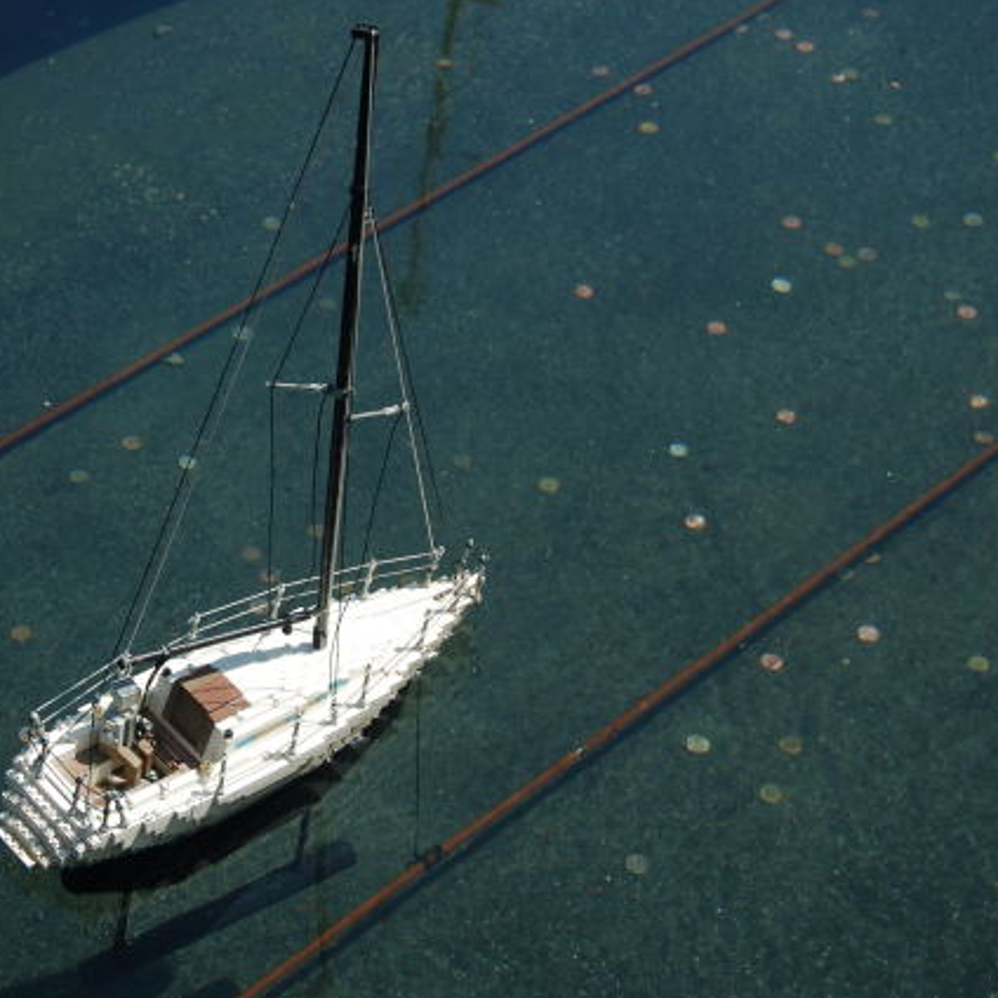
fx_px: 2512
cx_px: 247
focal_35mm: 77
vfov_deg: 22.5
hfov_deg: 22.3
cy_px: 499
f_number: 7.1
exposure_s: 1/200
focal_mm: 40
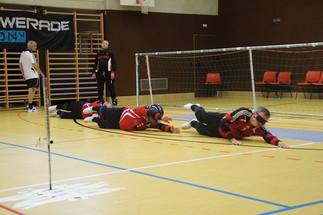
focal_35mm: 60
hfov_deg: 33.4
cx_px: 162
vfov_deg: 22.6
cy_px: 108
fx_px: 538
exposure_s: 1/60
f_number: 4.5
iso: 1600
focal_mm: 40
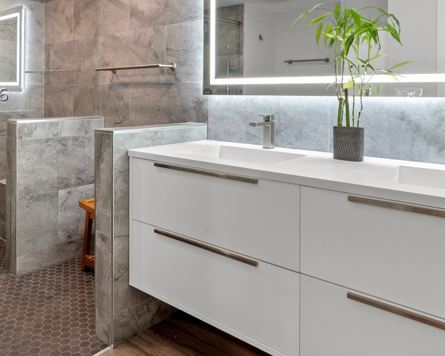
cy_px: 94
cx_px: 221
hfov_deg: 55.7
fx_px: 421
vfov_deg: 44.5
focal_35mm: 32
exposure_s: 1.6
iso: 250
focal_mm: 16.5
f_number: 14
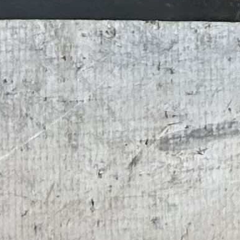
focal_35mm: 239
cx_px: 817
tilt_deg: -84.1
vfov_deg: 6.4
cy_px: -607
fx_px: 1875
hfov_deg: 6.4
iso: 40
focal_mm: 5.7
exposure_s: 1/172
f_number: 1.5
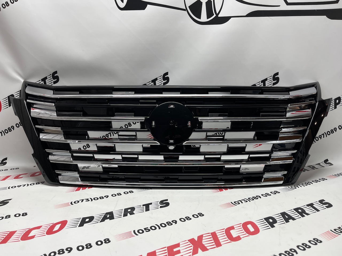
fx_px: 257
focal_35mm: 26
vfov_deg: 53.1
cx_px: 171
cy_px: 128
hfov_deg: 67.3
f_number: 1.6
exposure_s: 1/100
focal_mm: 5.1
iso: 50
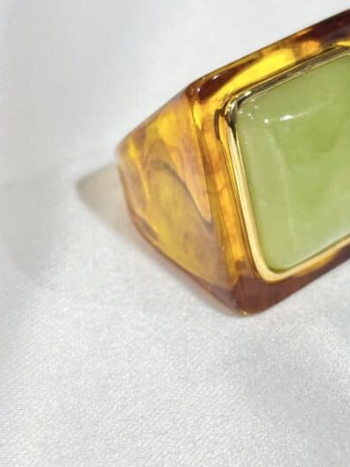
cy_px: 291
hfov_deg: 14.8
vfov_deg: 19.6
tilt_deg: -40.0
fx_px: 1348
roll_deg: +5.5
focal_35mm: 100
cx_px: 219
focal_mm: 5.96
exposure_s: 1/260
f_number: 1.6
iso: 32
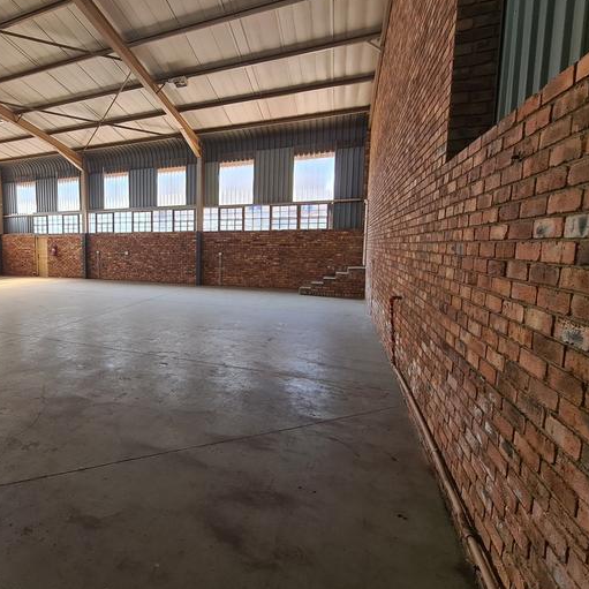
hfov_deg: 75.1
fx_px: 347
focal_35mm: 18
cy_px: 282
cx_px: 150
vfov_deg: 80.7
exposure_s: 1/100
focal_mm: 2.2
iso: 100
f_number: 2.2
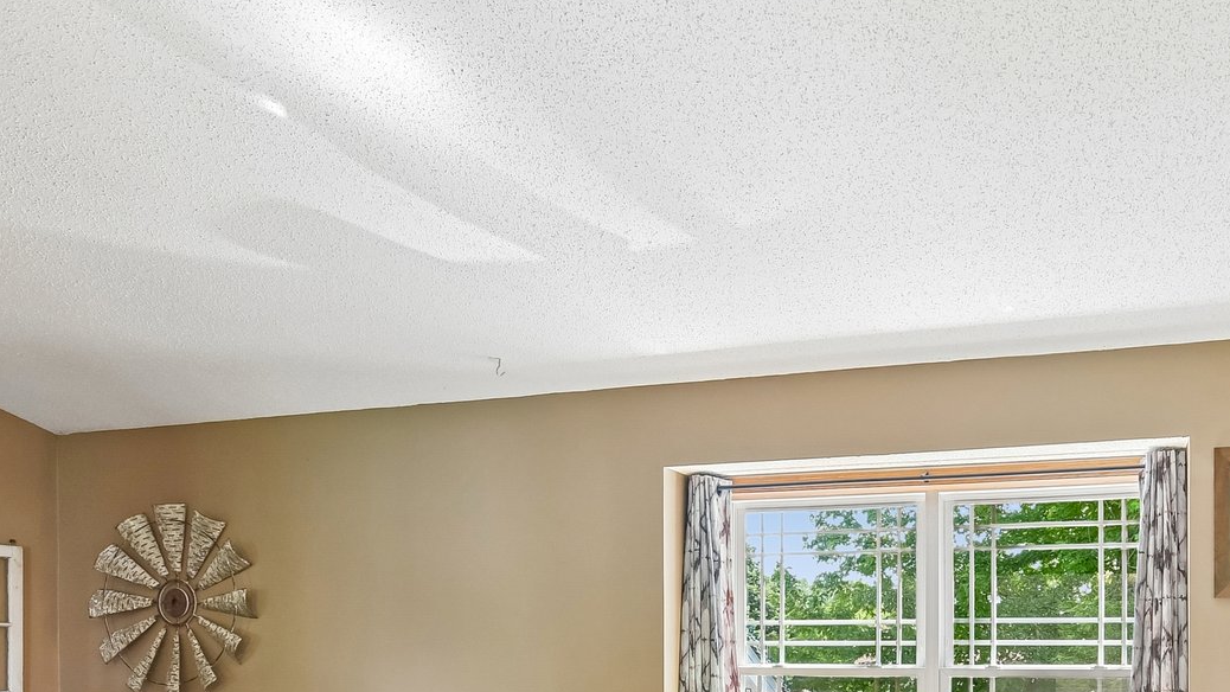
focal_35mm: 31
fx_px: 1011
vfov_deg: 35.3
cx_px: 831
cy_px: 640
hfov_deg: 61.0
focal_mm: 10
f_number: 6.3
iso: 400
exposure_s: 1/125
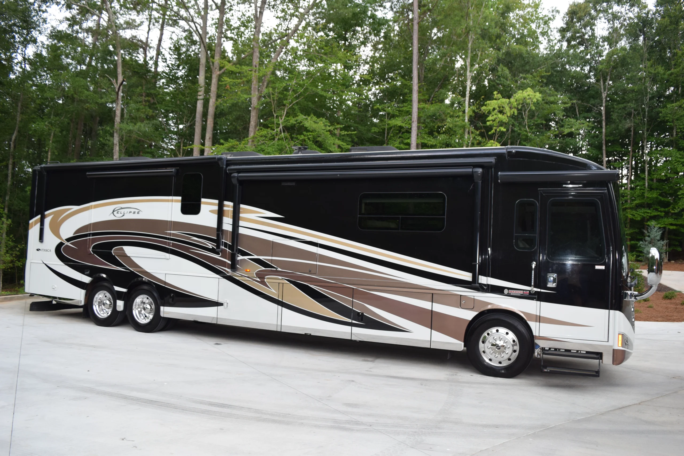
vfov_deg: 47.9
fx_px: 513
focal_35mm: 27
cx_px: 342
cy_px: 228
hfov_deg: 67.4
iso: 640
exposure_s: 1/125
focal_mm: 18
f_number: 5.6
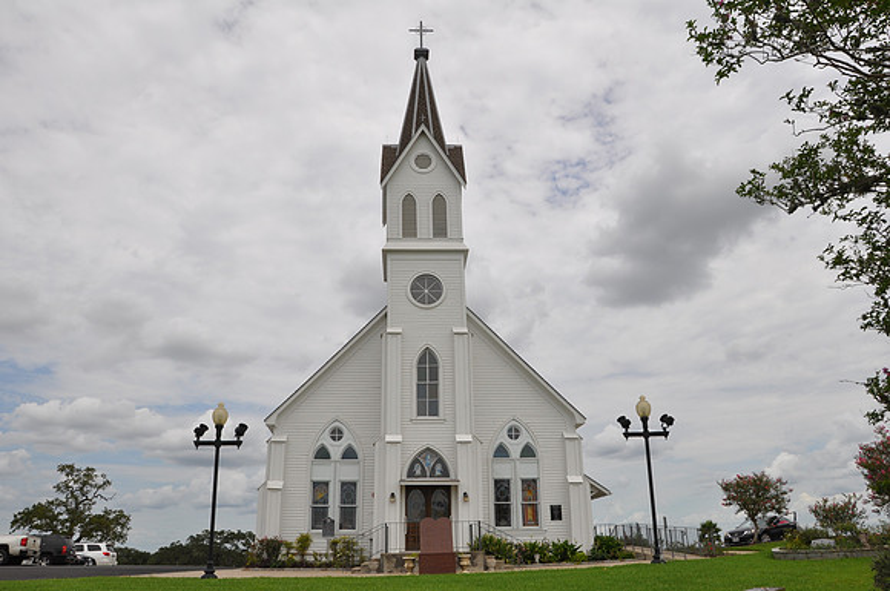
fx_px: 667
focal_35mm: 27
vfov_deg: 47.8
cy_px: 296
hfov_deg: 67.5
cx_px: 445
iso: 200
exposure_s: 1/160
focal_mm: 18
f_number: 13
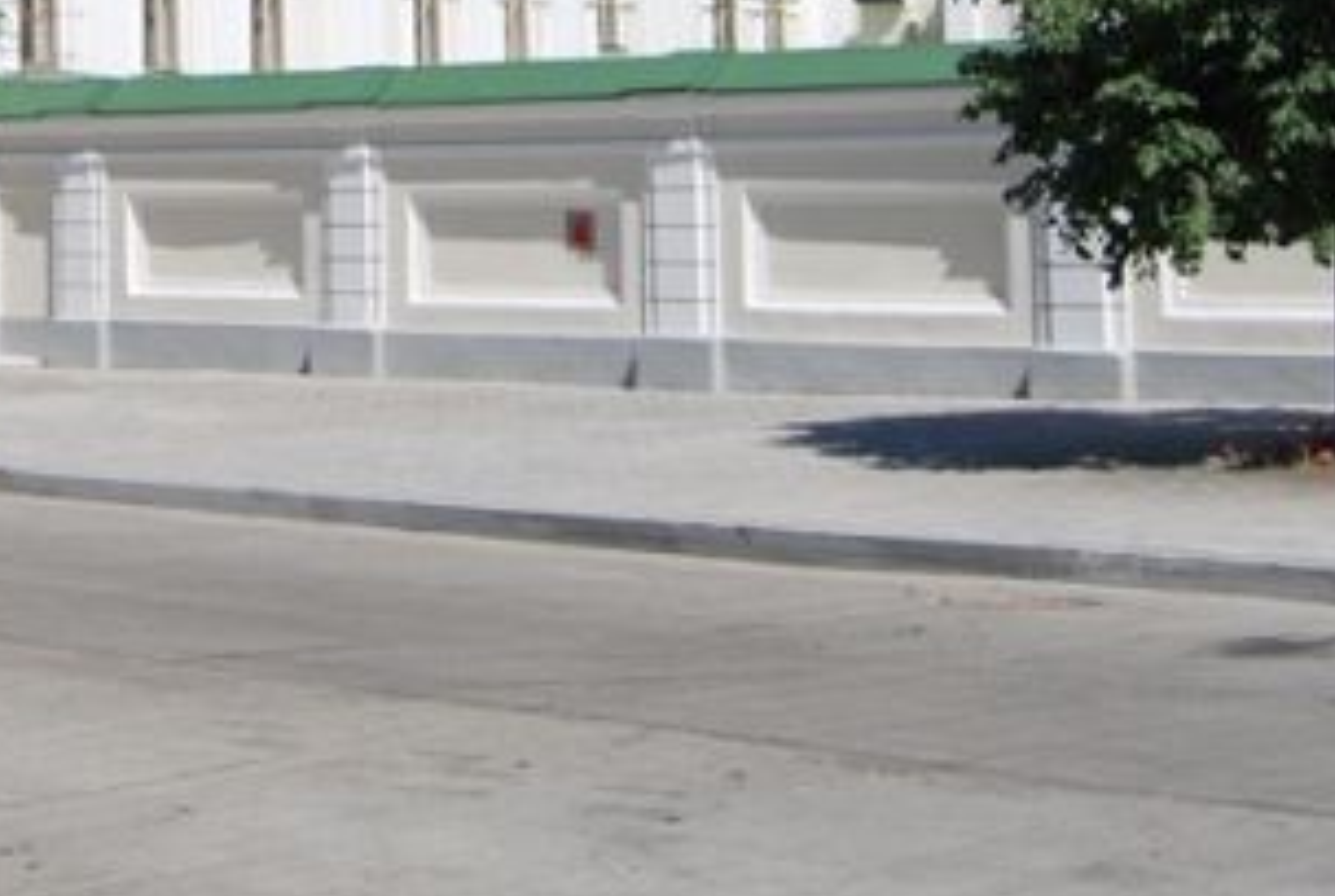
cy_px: -441
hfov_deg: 21.7
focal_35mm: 91
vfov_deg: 14.1
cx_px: 83
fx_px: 3381
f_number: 3.5
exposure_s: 1/2000
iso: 100
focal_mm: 18
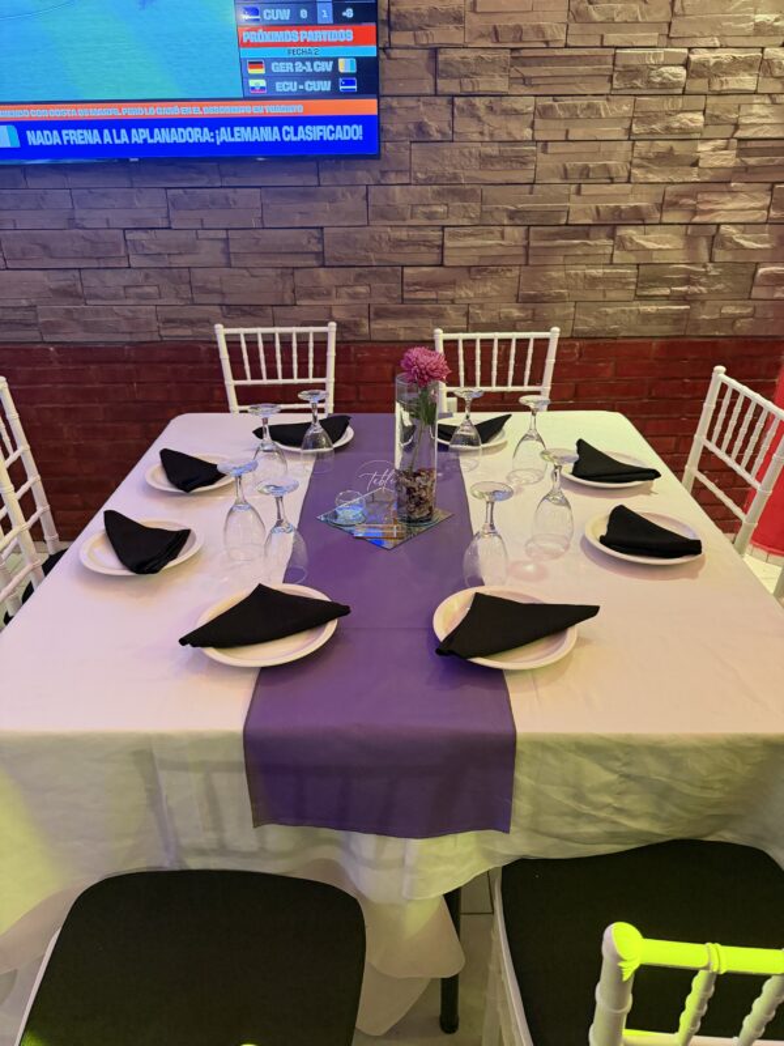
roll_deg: +0.0
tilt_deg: -28.7
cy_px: 523
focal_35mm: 24
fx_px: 725
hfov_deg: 56.8
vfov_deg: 71.6
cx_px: 392
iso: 640
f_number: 1.78
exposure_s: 1/50
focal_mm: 6.76
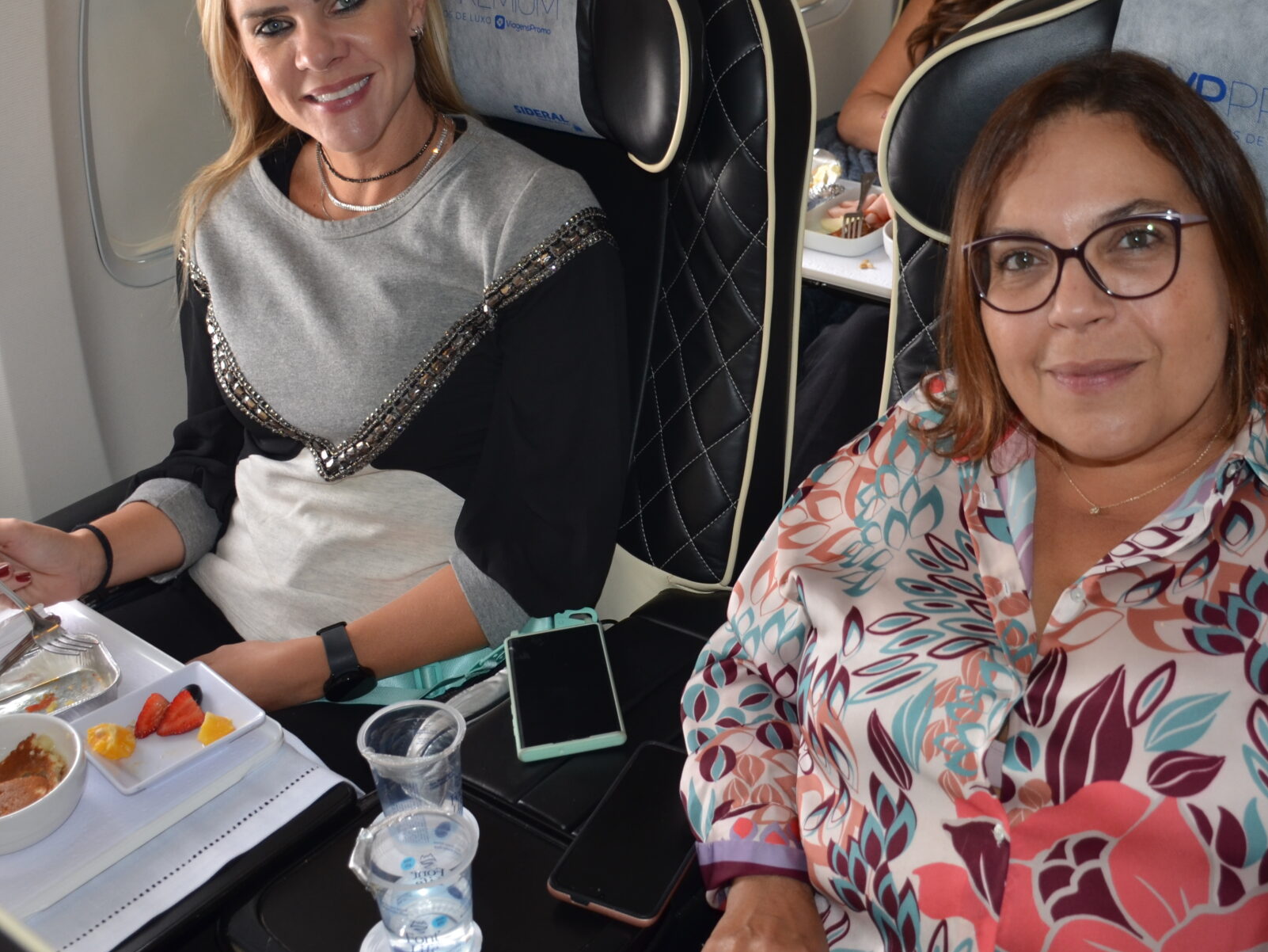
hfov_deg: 41.2
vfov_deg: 31.4
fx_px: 1685
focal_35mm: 46
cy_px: 367
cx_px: 696
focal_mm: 20
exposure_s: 1/125
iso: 320
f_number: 3.5
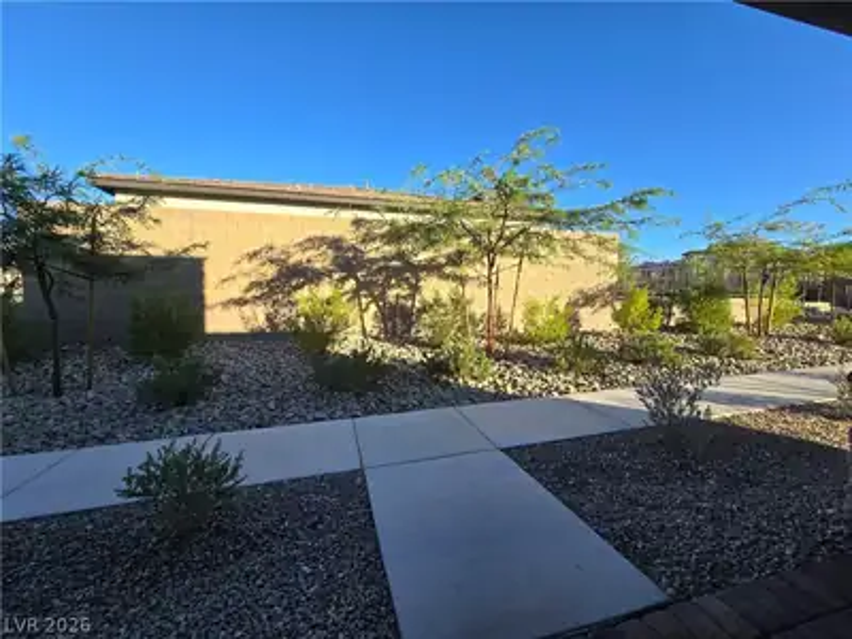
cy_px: 320
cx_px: 426
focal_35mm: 13
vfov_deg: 89.9
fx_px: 320
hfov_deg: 106.2
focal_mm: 2.2
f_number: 2.2
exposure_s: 1/820
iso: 50
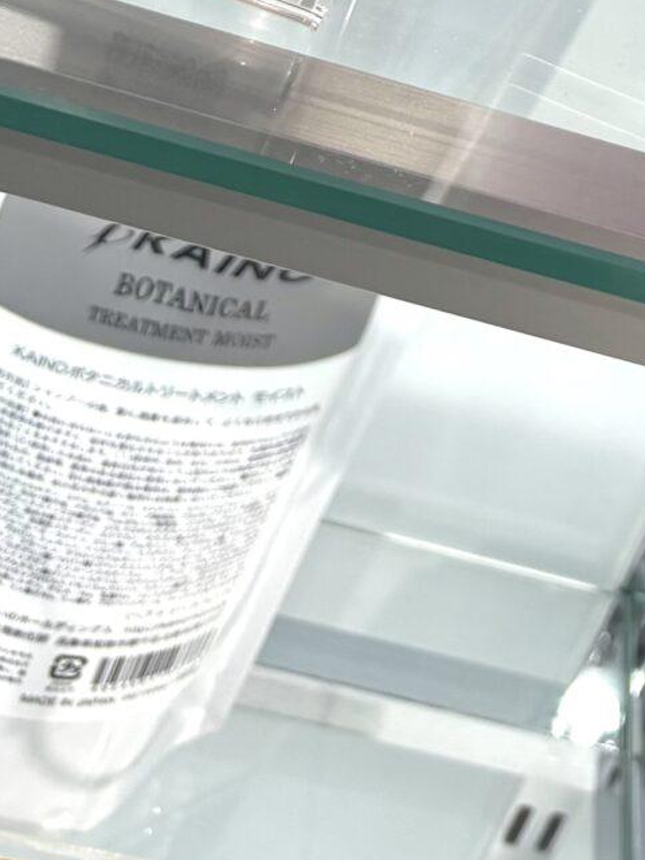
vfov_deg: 15.5
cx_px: 836
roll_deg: -24.2
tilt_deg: -16.3
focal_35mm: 104
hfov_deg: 13.7
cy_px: -806
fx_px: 2584
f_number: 1.6
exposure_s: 1/120
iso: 50
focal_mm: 5.96
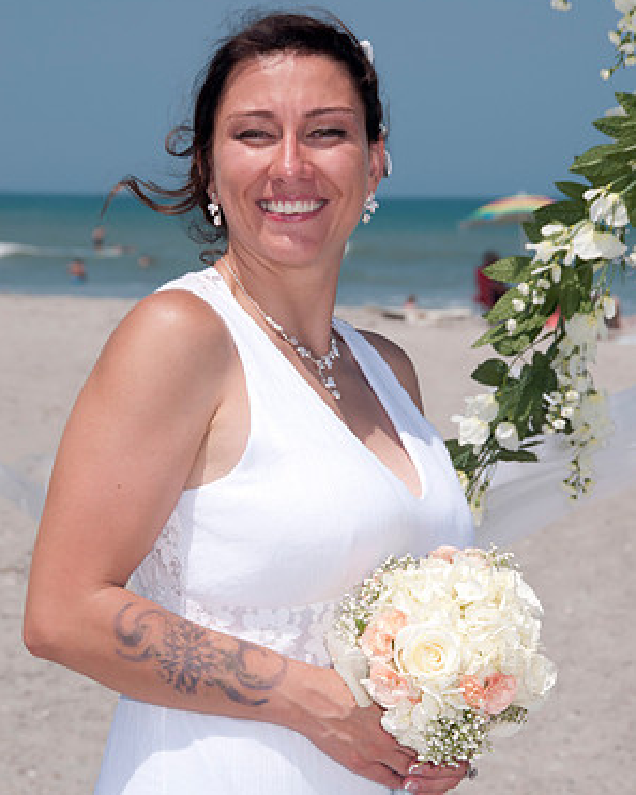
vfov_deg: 11.9
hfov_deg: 9.5
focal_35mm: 162
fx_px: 3810
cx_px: 318
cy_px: 399
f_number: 13
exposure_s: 1/250
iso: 100
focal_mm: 95
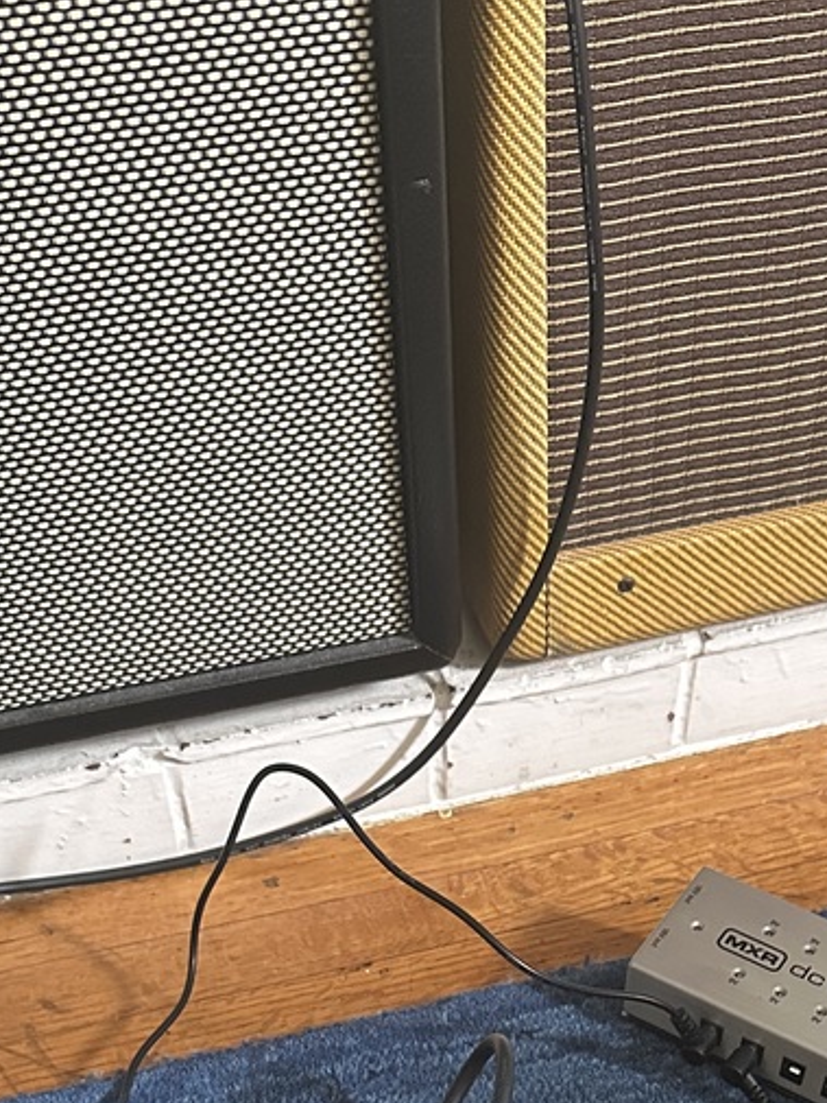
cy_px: 1267
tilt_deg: -56.8
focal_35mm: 57
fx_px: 1815
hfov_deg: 25.6
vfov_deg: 29.7
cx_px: 511
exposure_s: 1/41
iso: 1000
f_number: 1.78
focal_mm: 6.86
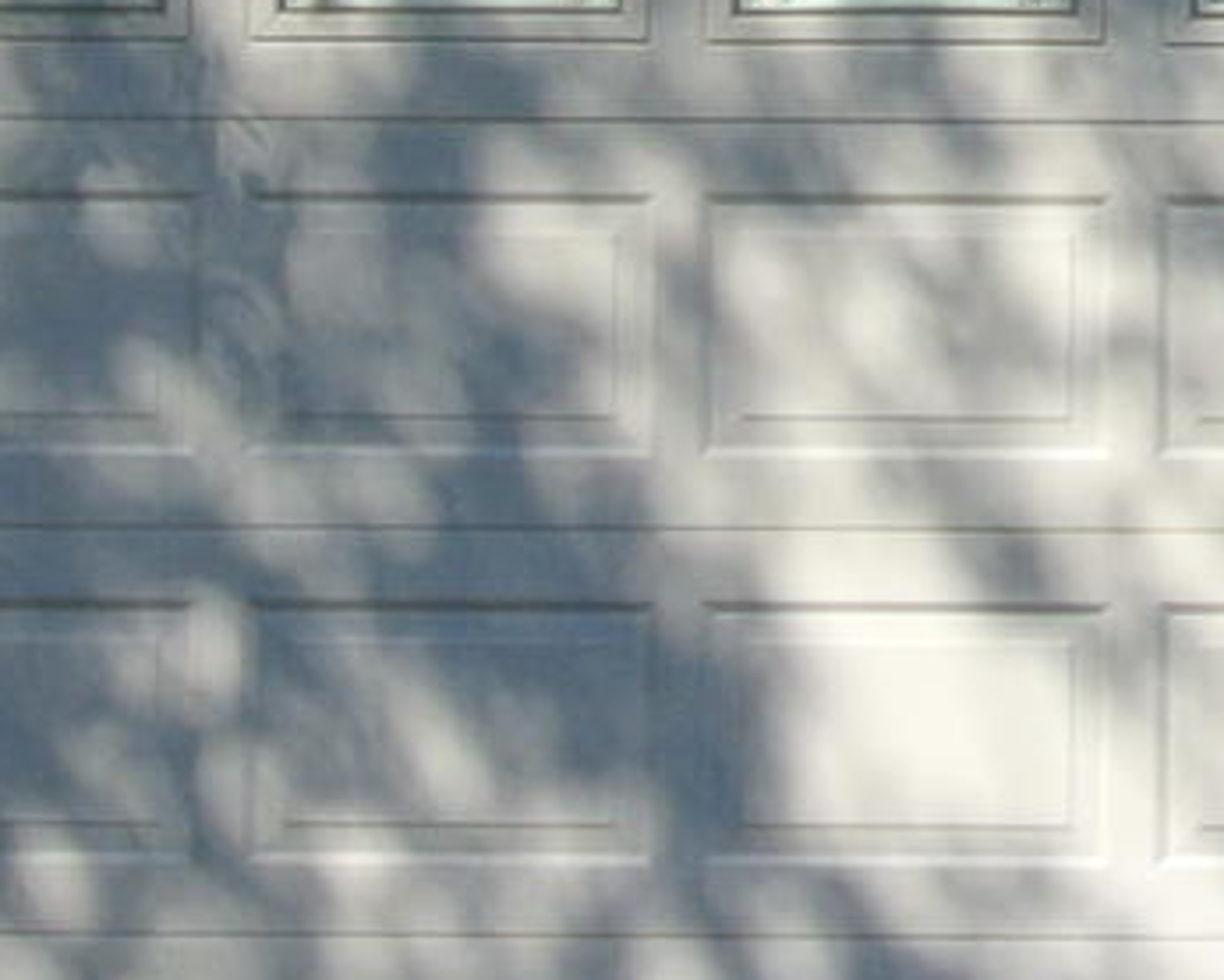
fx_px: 8552
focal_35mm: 236
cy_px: 531
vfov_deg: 6.6
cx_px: 2434
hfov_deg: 7.8
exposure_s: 1/640
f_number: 4.5
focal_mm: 11
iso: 100
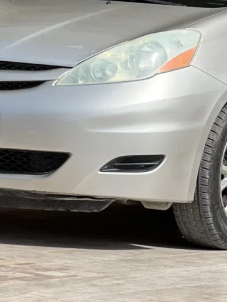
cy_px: -3
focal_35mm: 211
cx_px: 122
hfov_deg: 7.0
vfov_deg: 9.3
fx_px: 1843
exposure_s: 1/637
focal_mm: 9
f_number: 2.8
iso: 32
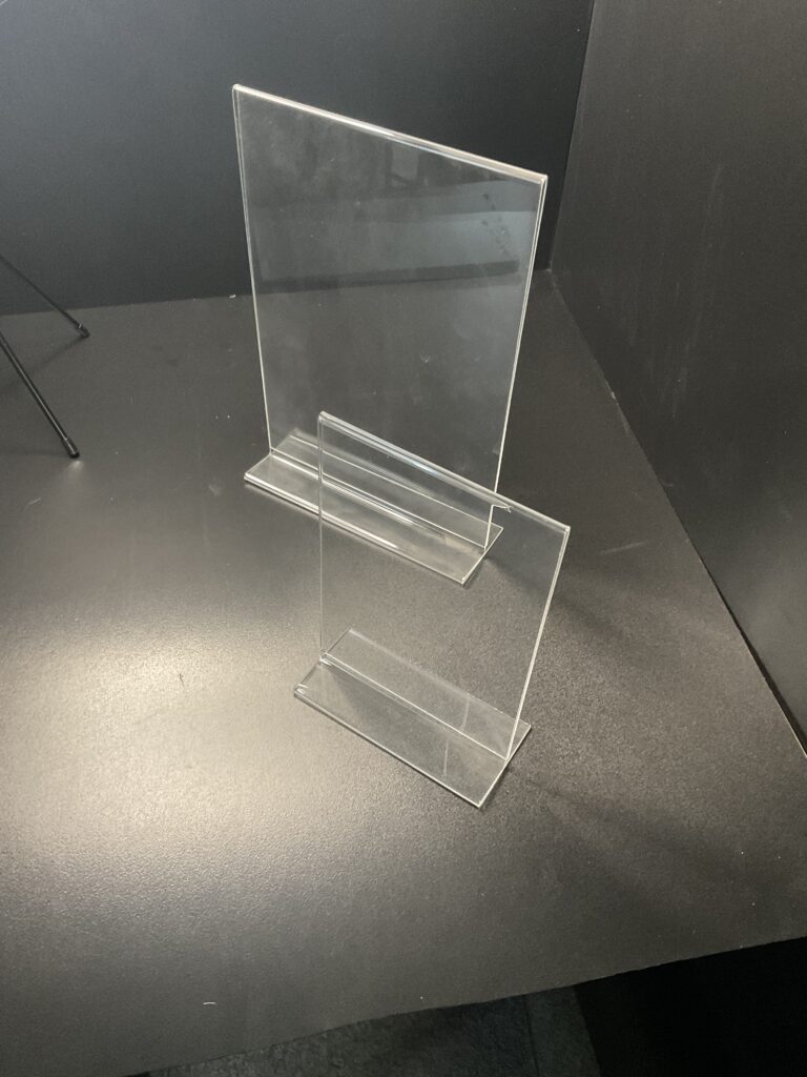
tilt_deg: -47.7
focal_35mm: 29
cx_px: 404
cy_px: 538
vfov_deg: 61.7
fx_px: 901
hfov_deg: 48.2
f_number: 1.8
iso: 320
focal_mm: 3
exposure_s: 1/25
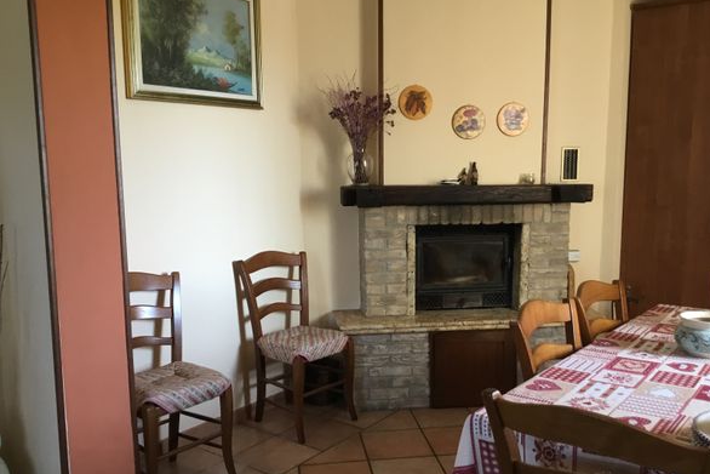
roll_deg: +0.2
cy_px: 253
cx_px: 362
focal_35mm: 33
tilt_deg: -7.6
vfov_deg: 40.0
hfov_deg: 57.2
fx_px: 651
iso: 100
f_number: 2.4
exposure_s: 1/33
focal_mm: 3.3
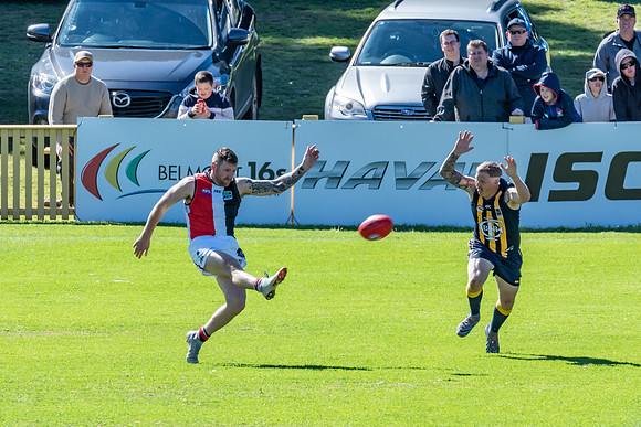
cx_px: 219
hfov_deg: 2.1
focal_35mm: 988
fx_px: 17597
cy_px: 281
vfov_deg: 1.4
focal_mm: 500
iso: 800
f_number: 14
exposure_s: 1/800
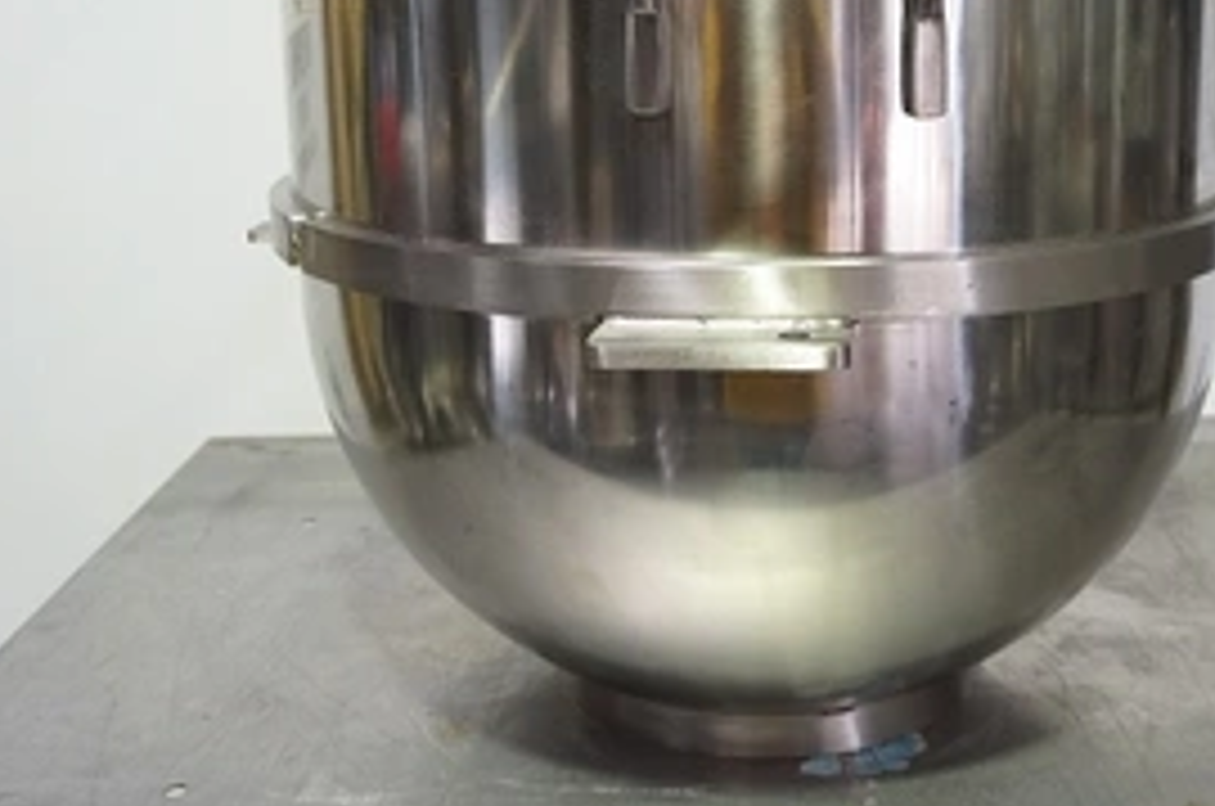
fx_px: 1575
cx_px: 770
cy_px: 286
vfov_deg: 28.6
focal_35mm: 47
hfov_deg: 41.8
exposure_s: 1/60
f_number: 4
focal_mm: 21
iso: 800
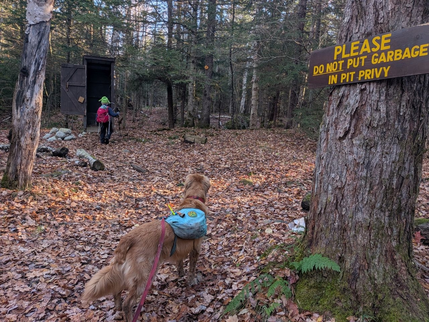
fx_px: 298
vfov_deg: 56.8
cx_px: 214
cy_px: 161
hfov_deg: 71.6
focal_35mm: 24
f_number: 1.7
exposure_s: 1/275
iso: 31
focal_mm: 4.53
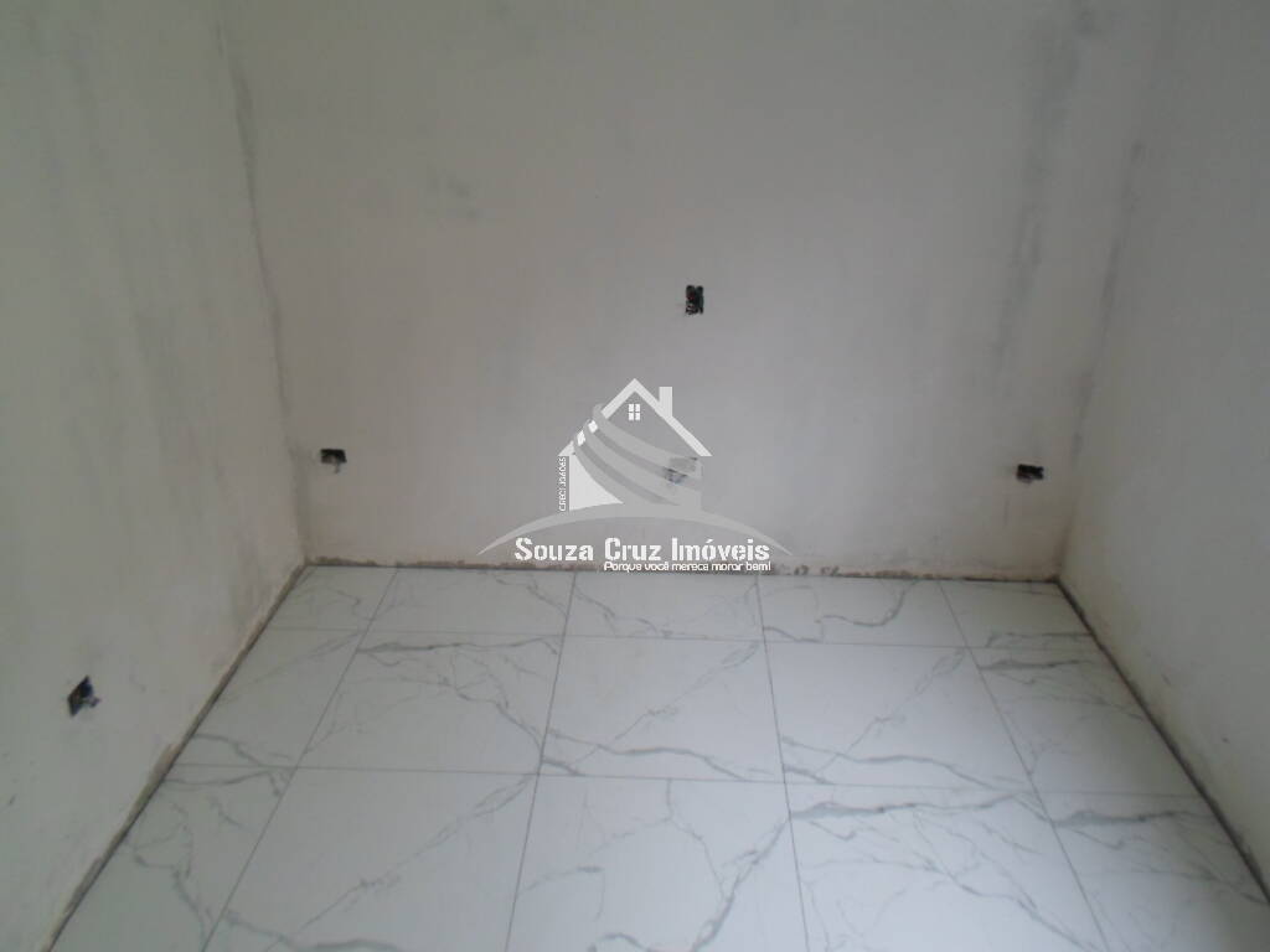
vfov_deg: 54.9
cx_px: 635
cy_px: 476
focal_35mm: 25
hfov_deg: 69.4
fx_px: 917
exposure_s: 1/30
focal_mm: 4.5
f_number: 2.5
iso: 100
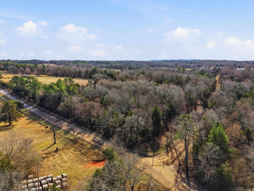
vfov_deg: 56.8
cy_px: 96
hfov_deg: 71.6
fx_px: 176
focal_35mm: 24
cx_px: 127
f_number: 1.8
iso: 180
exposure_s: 1/8000
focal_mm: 8.7
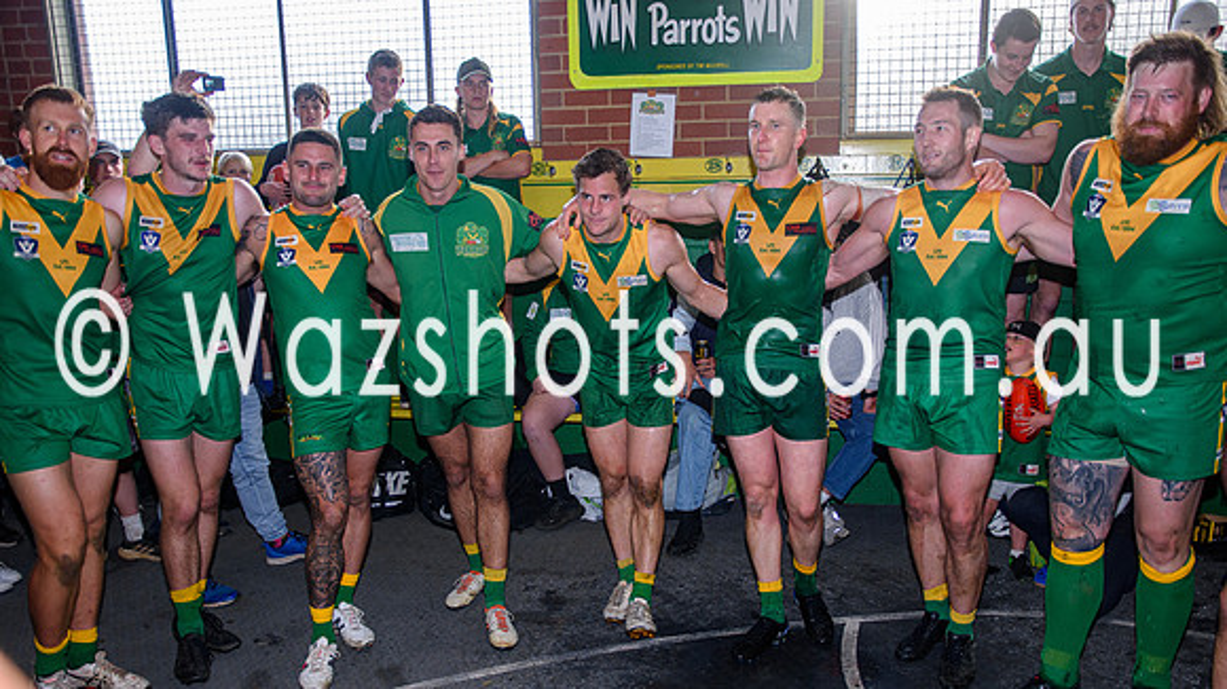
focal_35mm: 31
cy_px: 408
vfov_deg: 37.2
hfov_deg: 61.9
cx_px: 614
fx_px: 1022
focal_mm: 20
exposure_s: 1/160
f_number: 2.8
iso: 400
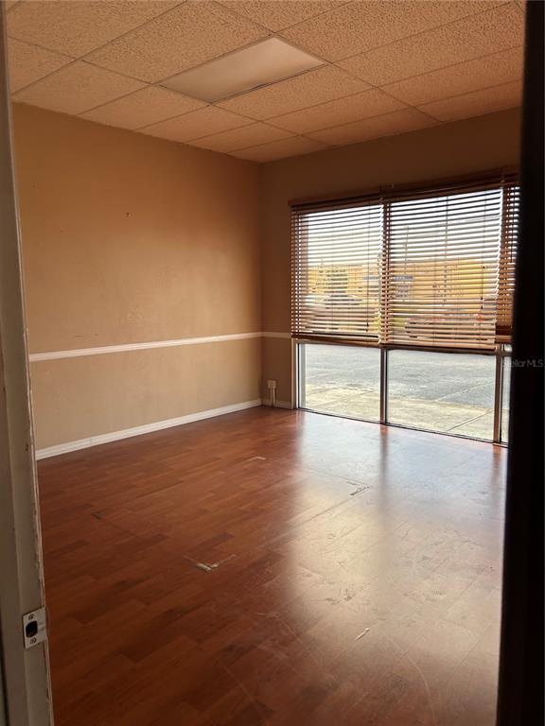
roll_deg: +0.0
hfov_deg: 53.1
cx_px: 272
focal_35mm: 26
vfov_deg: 67.3
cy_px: 363
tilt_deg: -10.0
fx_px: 546
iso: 40
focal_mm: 5.7
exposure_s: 1/211
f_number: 1.5
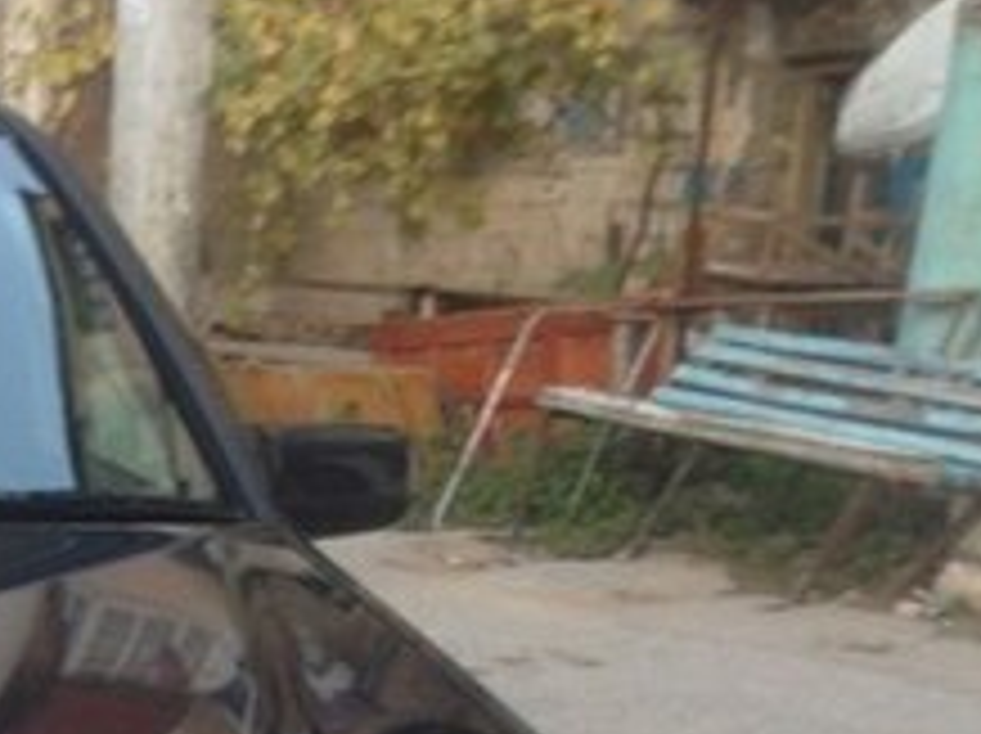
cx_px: -306
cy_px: 1056
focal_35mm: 100
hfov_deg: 18.3
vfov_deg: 14.0
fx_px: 2831
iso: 50
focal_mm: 4.12
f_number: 2.4
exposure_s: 1/30
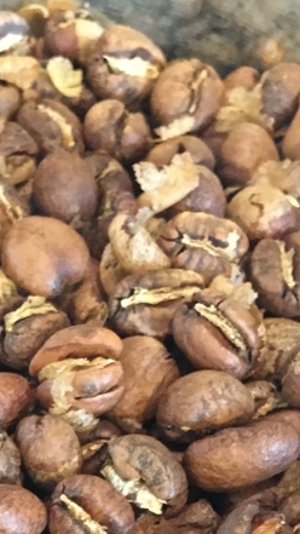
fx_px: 1216
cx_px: -65
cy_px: 696
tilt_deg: -70.8
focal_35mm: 86
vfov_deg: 22.2
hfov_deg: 13.6
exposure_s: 1/15
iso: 250
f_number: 2.2
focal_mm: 4.15
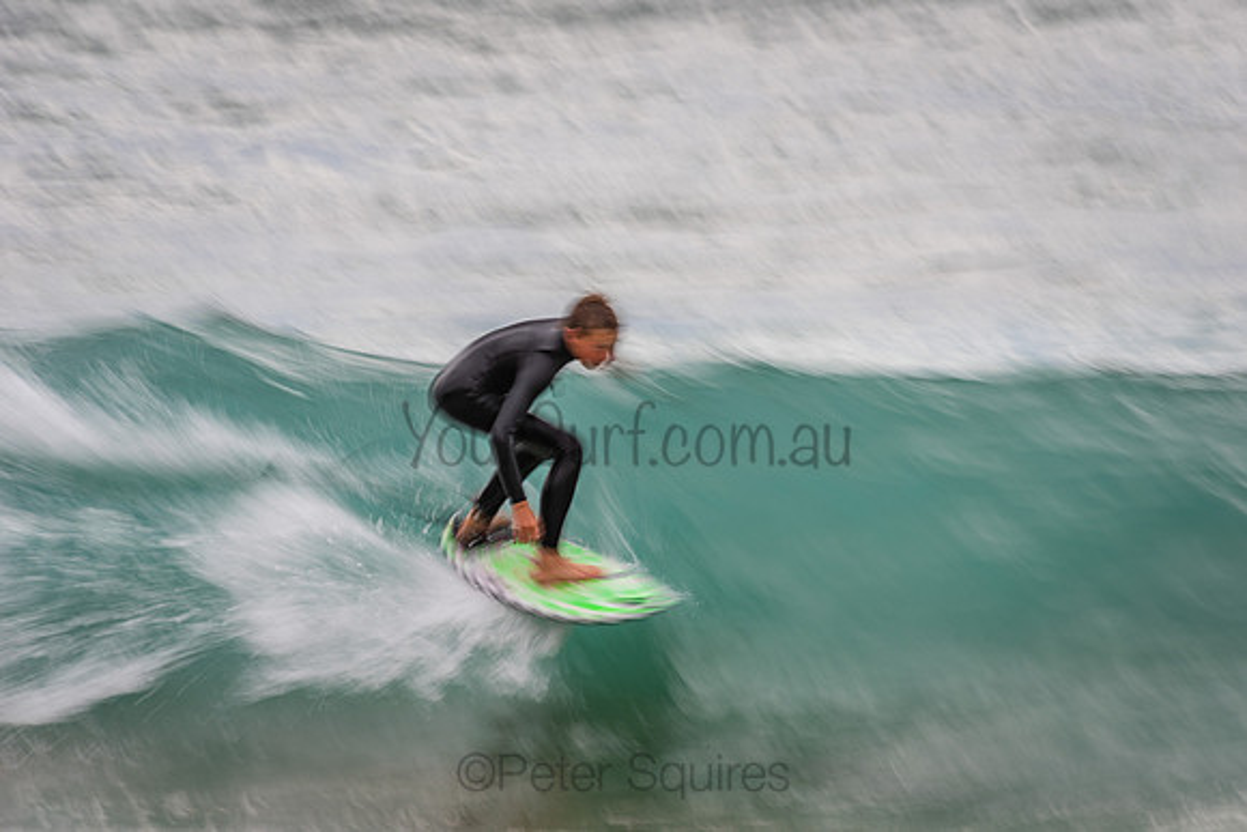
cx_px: 624
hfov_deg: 4.1
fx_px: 17323
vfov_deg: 2.8
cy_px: 416
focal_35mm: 500
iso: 64
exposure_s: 1/20
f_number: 14
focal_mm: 500
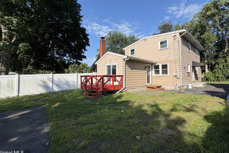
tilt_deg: +3.2
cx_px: 116
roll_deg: -0.8
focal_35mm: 15
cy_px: 72
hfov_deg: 100.4
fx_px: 95
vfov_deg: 77.2
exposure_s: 1/770
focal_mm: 2.22
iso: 25
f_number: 2.2
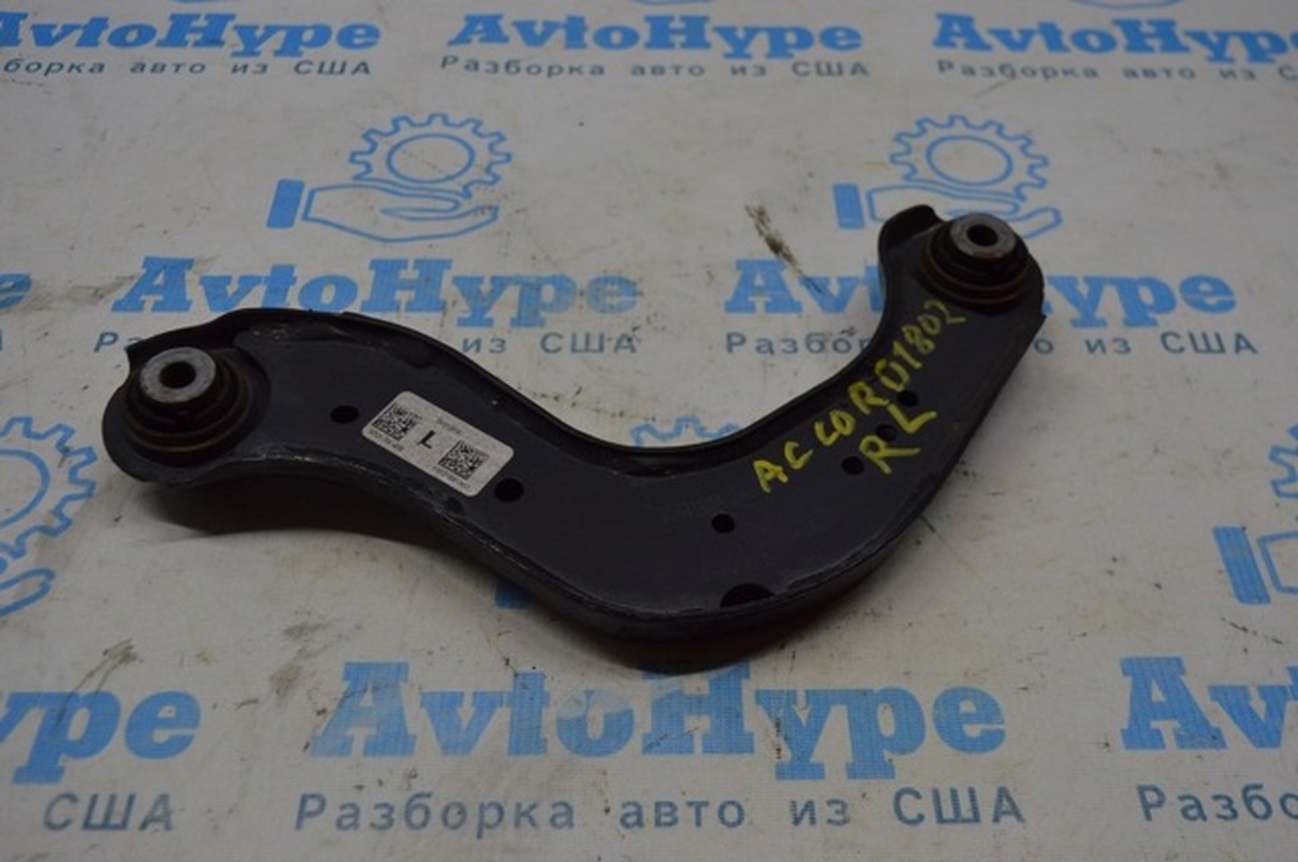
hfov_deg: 49.6
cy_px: 431
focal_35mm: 39
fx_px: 1404
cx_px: 649
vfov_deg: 34.1
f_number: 5.6
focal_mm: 26
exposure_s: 1/125
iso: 360
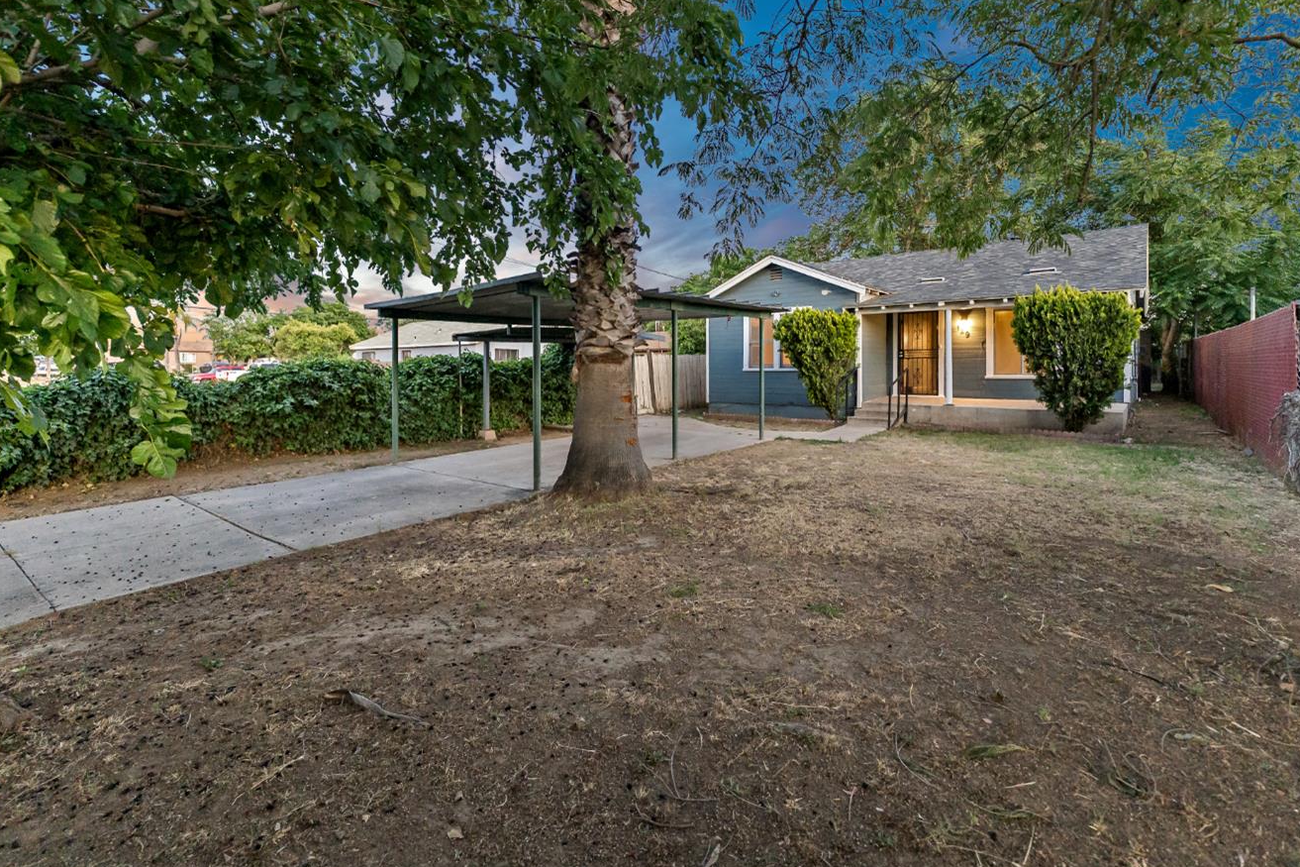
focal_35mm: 16
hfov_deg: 96.7
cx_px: 669
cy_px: 390
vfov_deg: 73.5
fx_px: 578
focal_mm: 14
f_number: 2.8
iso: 4000
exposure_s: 1/160
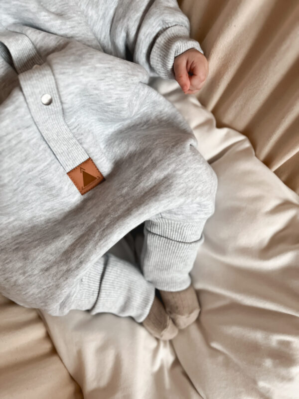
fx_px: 299
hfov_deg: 53.1
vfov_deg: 67.3
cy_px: 200
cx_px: 150
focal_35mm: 26
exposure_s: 1/50
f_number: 1.6
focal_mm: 5.1
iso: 250
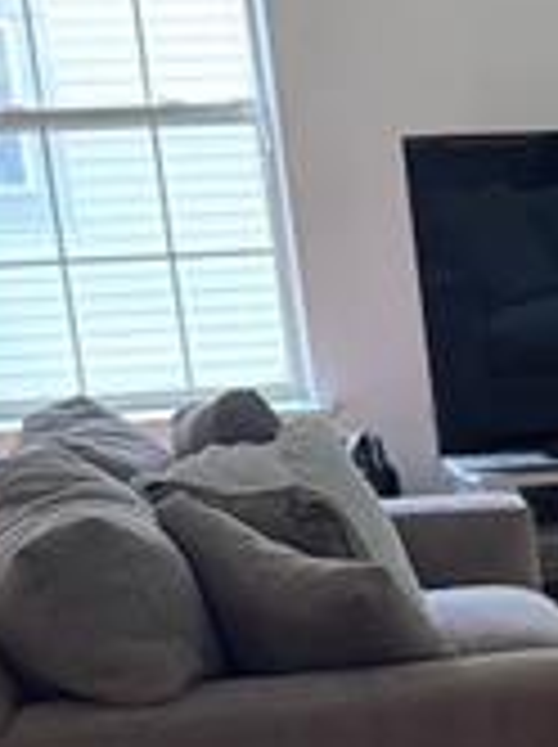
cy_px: 846
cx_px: 1028
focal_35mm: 111
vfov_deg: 17.1
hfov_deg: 12.1
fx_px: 2392
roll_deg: +1.8
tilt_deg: -18.4
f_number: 1.78
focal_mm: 6.76
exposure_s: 1/73
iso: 200
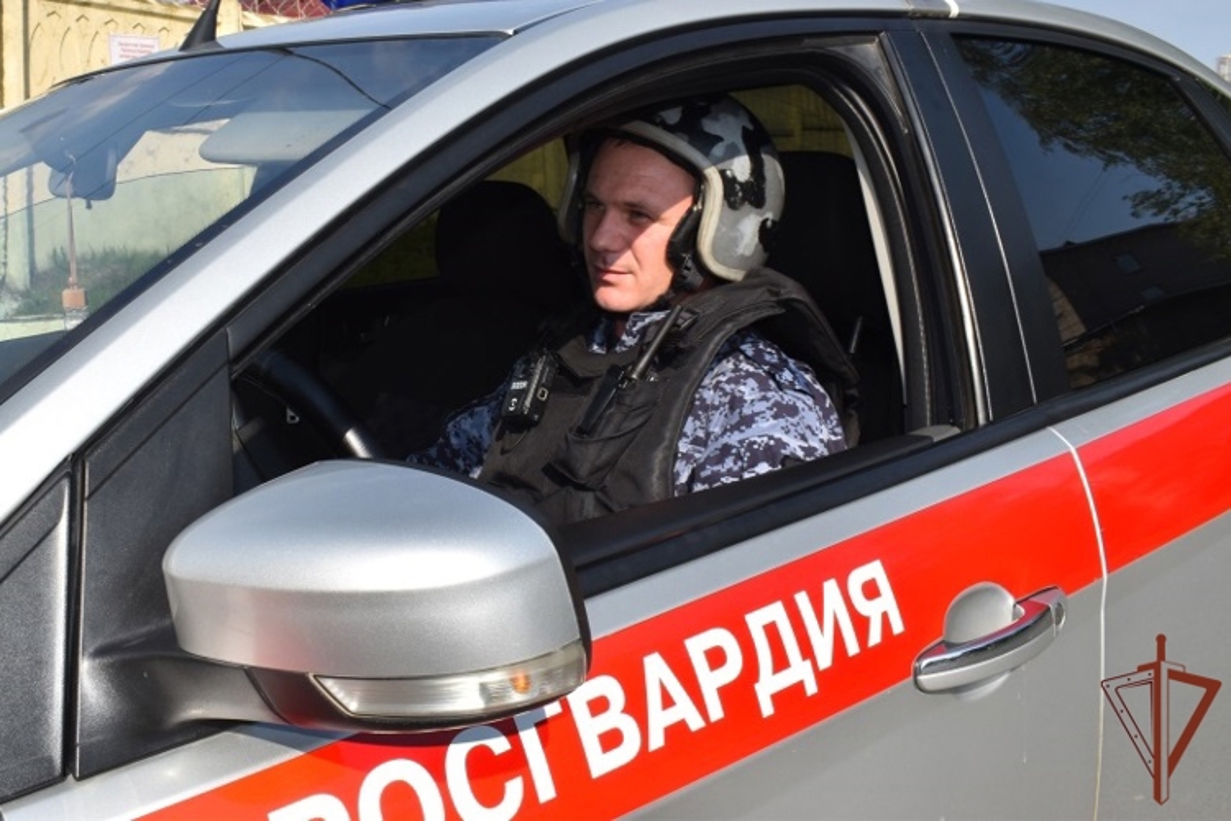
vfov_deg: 43.6
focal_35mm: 30
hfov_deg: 61.9
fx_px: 1026
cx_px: 616
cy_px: 410
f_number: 13
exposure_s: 1/200
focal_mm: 20
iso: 100
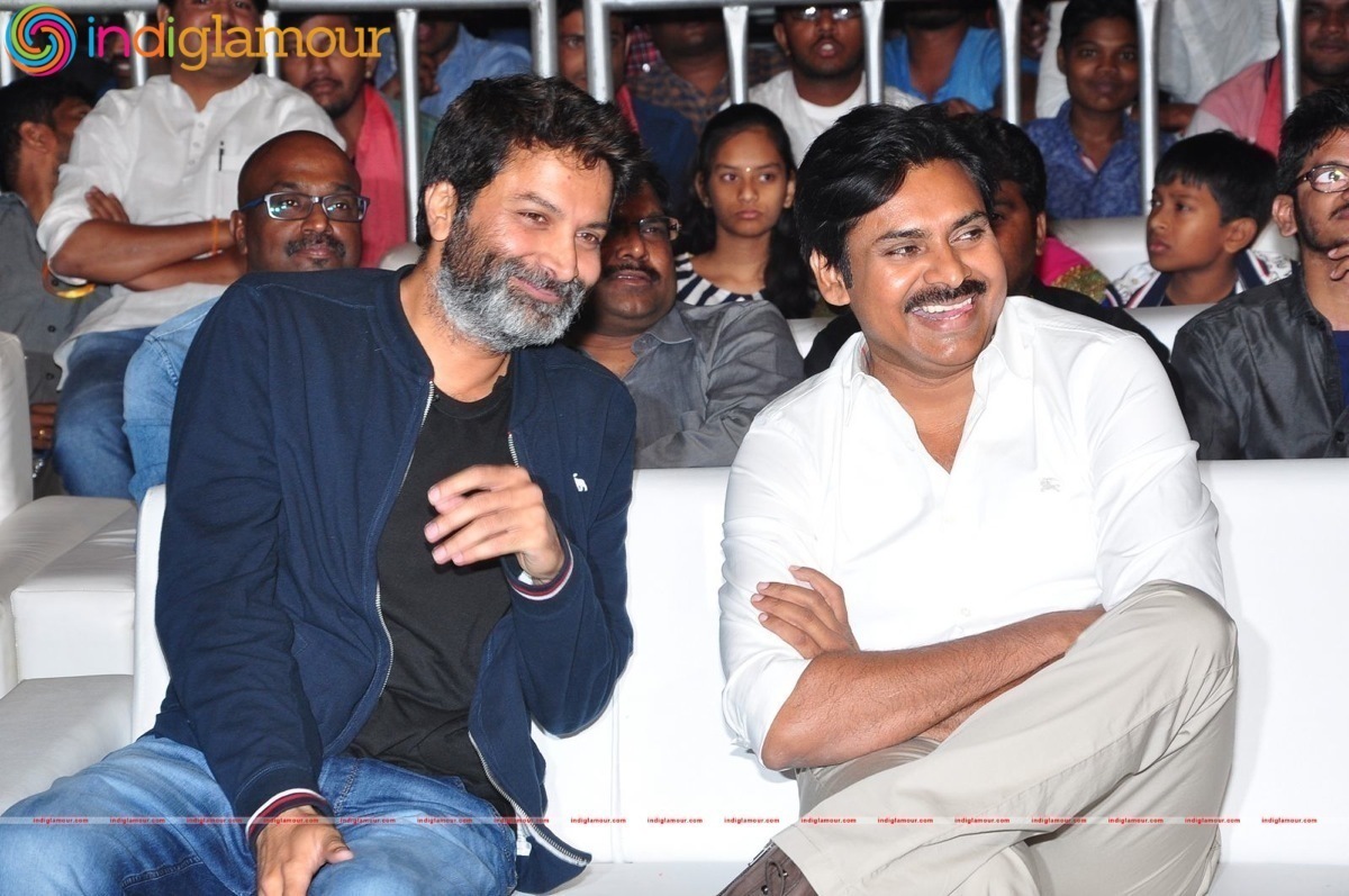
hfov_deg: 18.2
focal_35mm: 112
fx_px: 4210
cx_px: 674
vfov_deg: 12.1
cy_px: 448
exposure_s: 1/125
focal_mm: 75
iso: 500
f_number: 8
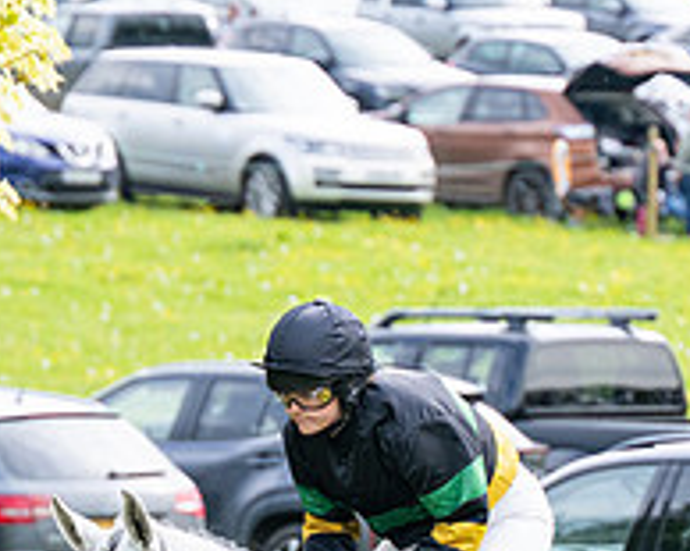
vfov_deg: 3.0
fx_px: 10532
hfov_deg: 3.8
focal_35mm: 516
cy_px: 810
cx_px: 487
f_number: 4
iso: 400
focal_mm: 125
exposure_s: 1/1600
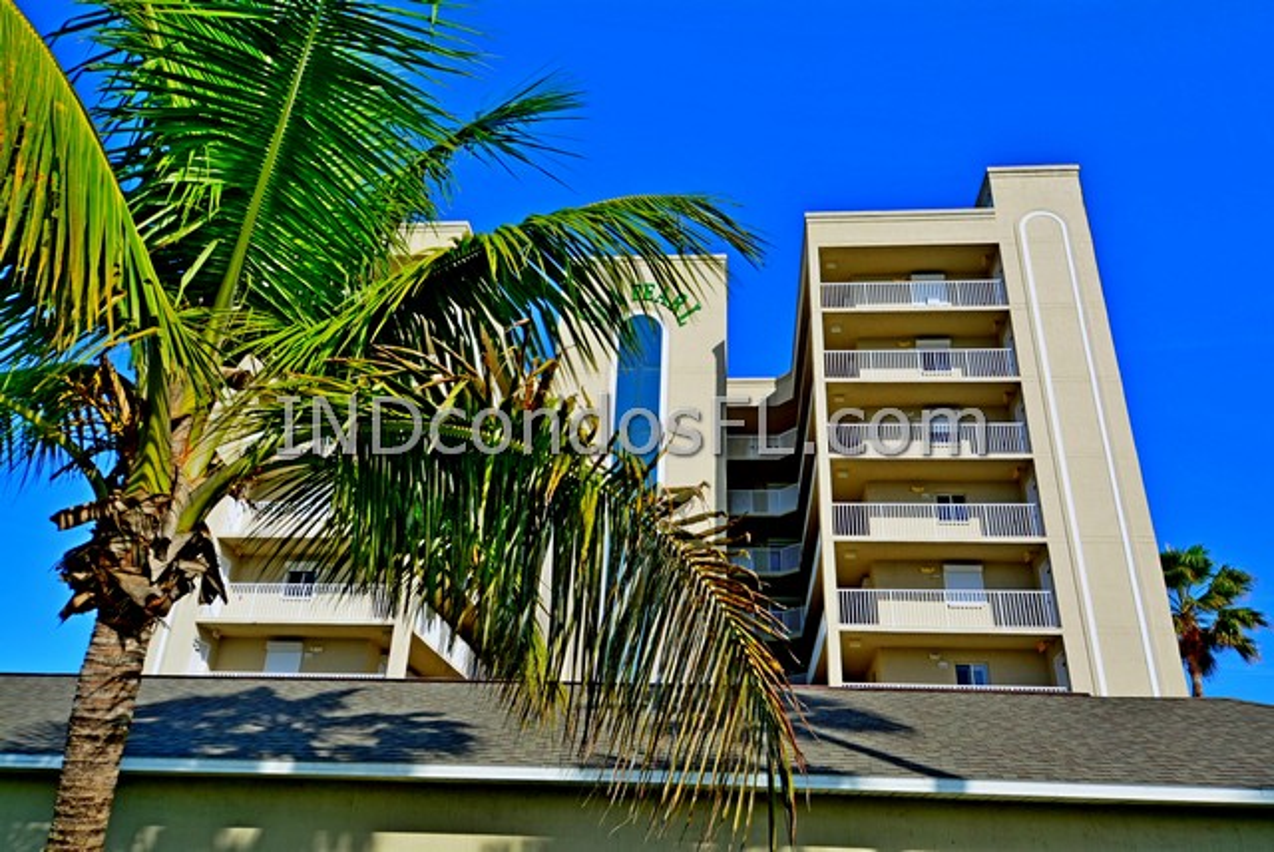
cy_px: 426
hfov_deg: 67.3
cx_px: 637
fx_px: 956
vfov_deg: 48.0
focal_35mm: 27
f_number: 8
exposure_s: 1/250
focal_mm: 18
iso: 100
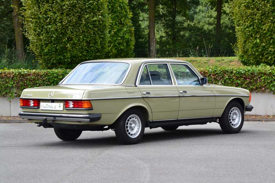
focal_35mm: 120
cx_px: 138
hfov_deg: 17.1
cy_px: 92
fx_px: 917
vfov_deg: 11.4
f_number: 9
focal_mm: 80
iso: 400
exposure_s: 1/160
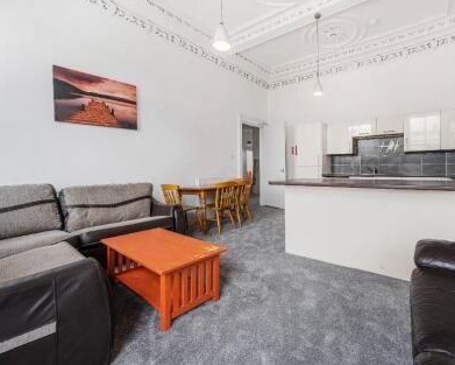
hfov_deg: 91.9
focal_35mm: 16
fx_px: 216
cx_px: 273
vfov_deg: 80.4
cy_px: 182
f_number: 11
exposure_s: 1/10
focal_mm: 14
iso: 250
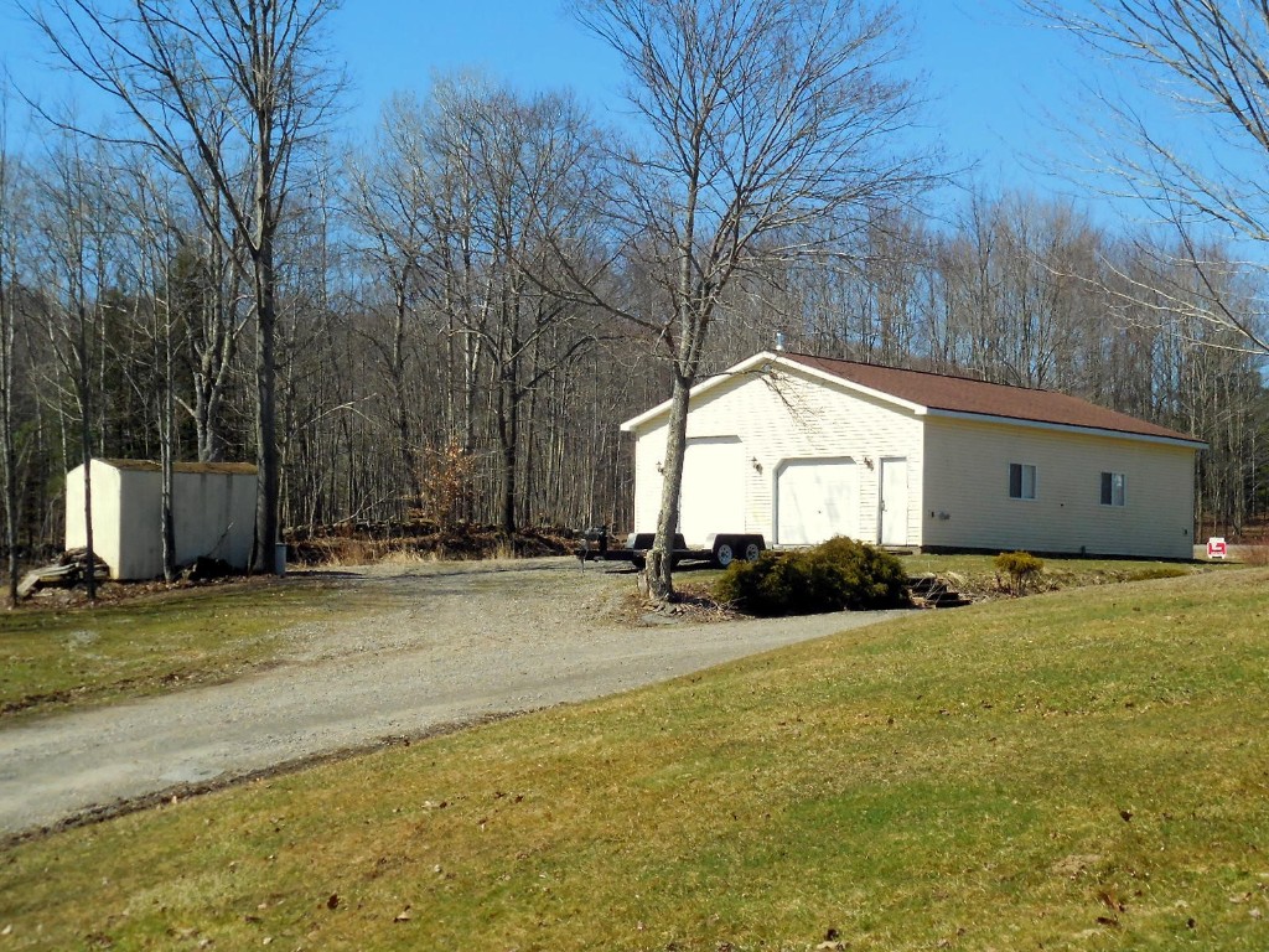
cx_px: 634
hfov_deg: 32.7
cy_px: 476
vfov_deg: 24.8
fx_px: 2163
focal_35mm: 59
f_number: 14.4
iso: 400
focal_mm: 10.5
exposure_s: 1/200
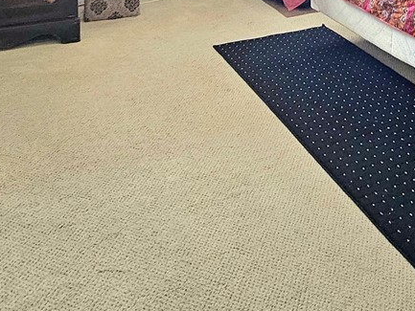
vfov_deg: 24.5
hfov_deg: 37.9
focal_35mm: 48
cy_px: -137
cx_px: 344
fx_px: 576
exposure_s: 1/70.9
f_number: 2.2
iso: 160
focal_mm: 2.2
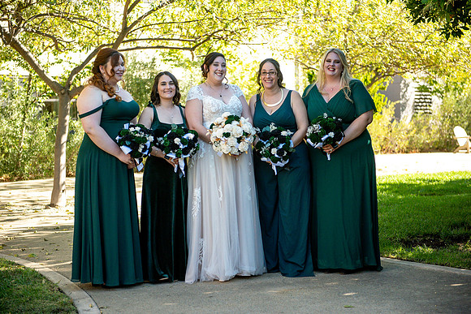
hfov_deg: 28.8
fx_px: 916
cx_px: 236
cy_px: 157
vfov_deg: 19.5
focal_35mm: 70
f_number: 2.8
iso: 1600
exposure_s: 1/3200
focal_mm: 70
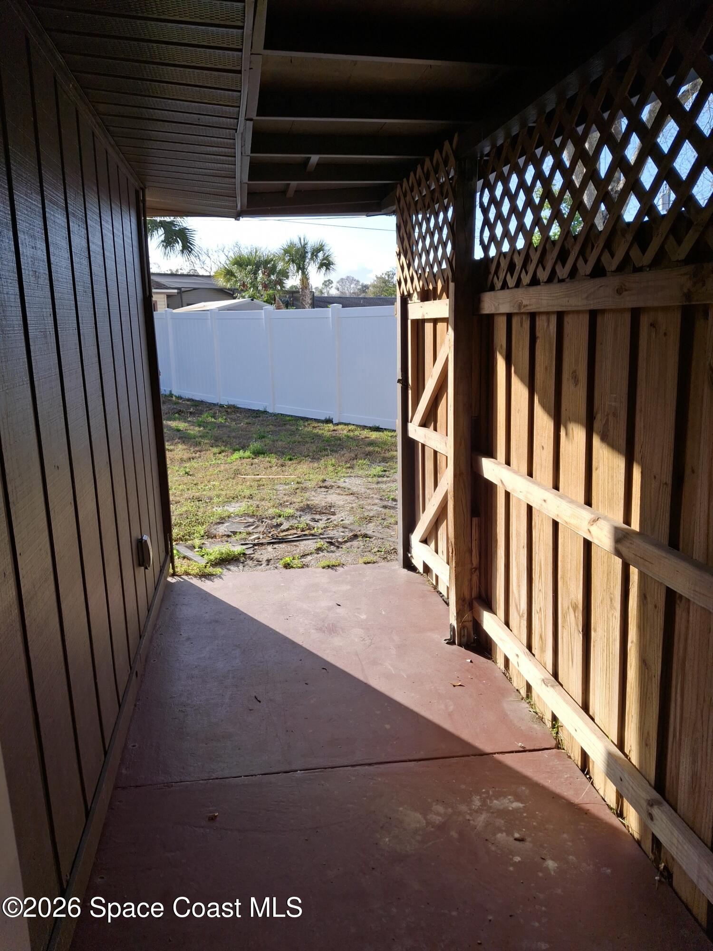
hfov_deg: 54.9
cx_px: 356
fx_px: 687
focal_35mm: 25
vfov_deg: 69.4
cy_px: 476
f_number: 1.8
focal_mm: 4.69
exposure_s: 1/778
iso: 25
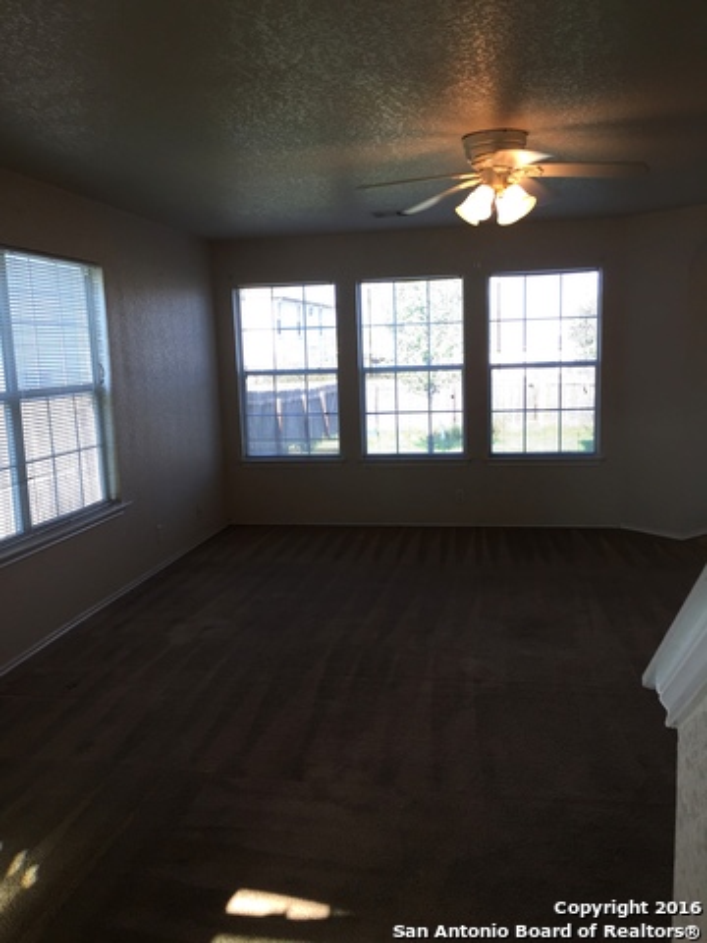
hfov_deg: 48.2
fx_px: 790
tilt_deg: -9.6
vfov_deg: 61.7
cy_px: 472
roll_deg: +2.0
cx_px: 354
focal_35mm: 29
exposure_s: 1/120
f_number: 2.2
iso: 50
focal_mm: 4.15
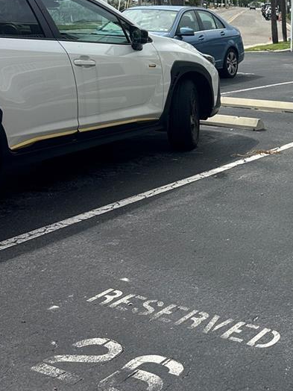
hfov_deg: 24.6
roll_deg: -2.5
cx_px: 330
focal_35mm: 55
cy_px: 175
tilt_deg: -13.4
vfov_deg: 34.9
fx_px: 621
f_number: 1.78
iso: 80
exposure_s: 1/5263
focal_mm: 6.86
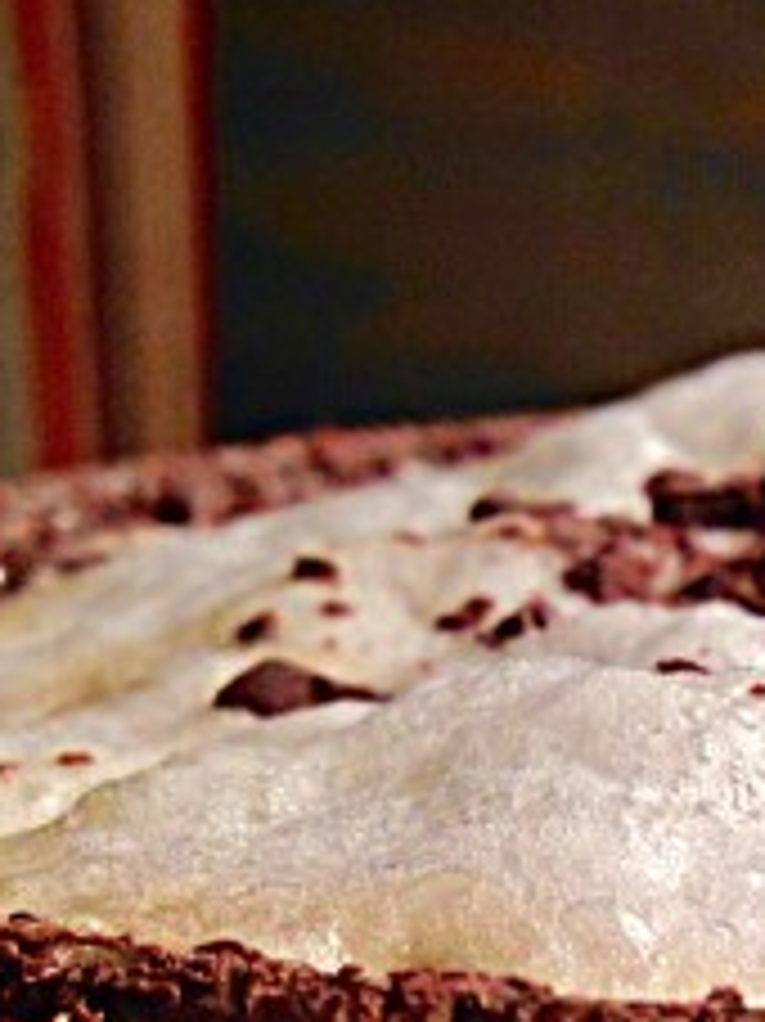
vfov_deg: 17.6
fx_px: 3215
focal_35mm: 109
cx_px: 1143
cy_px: 1022
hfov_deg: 12.9
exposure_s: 1/30
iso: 50
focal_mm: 4.12
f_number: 2.4
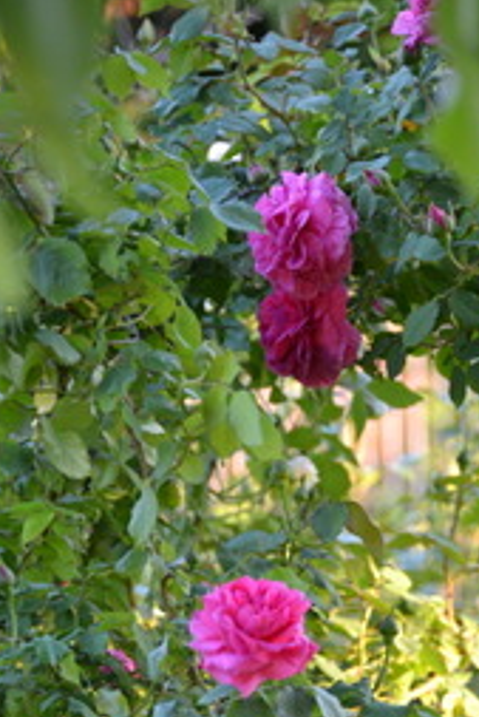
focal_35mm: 237
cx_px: 310
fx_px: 4723
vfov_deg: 8.7
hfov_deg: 5.8
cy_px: 533
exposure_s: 1/125
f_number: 4.8
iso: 500
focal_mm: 100
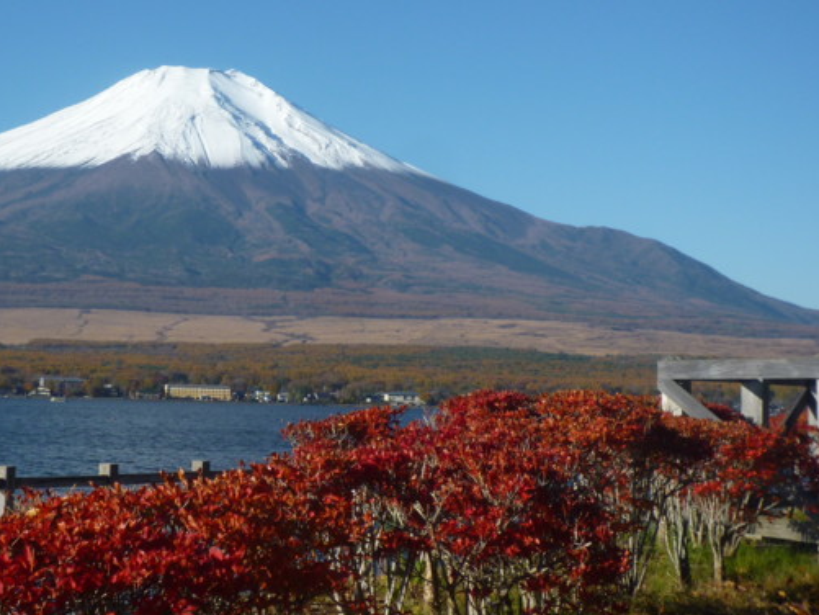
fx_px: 1775
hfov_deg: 25.6
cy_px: 242
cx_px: 168
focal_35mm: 75
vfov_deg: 19.6
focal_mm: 8.3
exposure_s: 1/640
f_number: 4.3
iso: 80
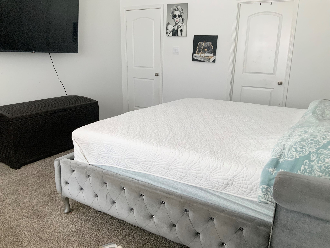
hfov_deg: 61.7
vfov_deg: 48.2
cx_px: 165
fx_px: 276
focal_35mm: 29
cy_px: 124
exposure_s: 1/60
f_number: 1.8
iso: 80
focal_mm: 3
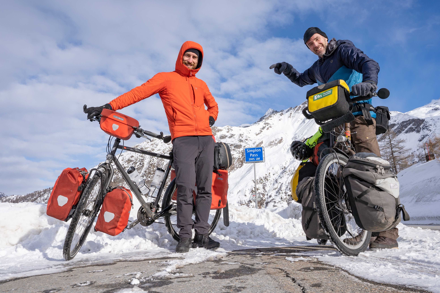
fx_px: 367
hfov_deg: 61.9
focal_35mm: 30
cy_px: 146
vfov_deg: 43.6
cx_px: 220
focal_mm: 20
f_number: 11
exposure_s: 1/250
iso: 100
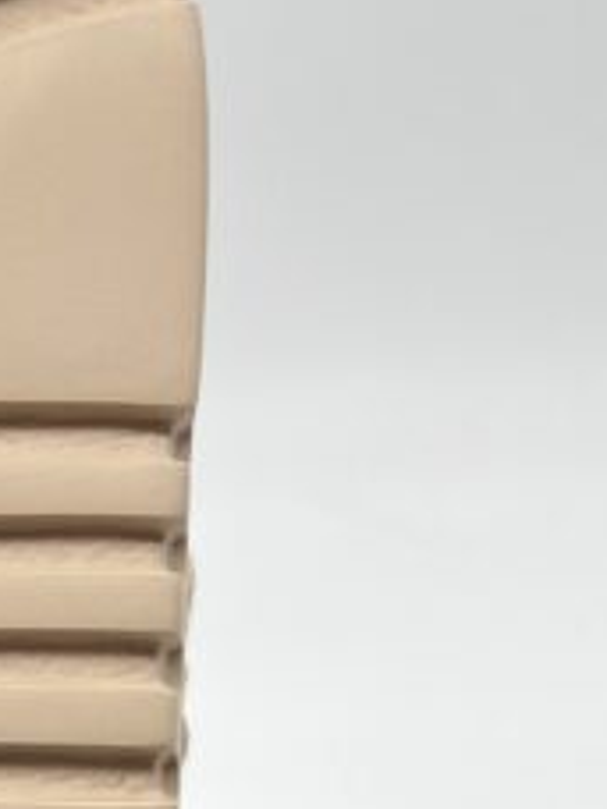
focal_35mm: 117
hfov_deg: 12.1
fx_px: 2735
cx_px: -305
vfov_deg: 16.0
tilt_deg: -33.2
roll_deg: +1.3
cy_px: 1050
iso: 32
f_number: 1.5
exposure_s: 1/132
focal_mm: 5.7
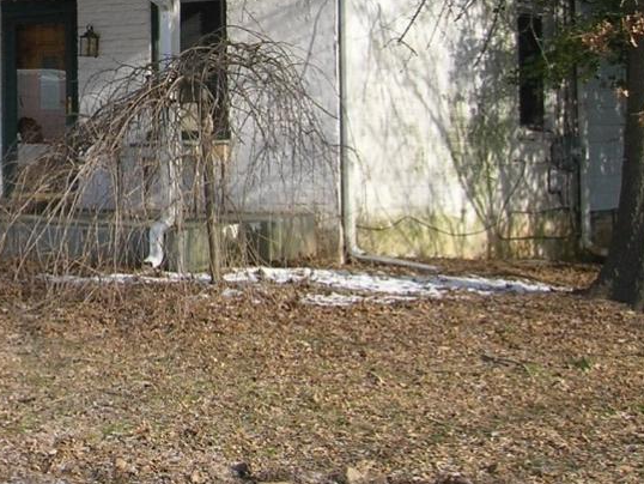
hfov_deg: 20.3
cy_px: 26
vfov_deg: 16.0
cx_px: -108
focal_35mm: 91
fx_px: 1694
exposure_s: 1/260
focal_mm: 5.7
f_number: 4.9
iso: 50
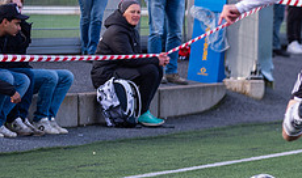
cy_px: 124
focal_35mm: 372
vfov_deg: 3.4
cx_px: 391
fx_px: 3016
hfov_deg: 5.7
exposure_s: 1/1250
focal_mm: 130
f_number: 3.2
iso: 720
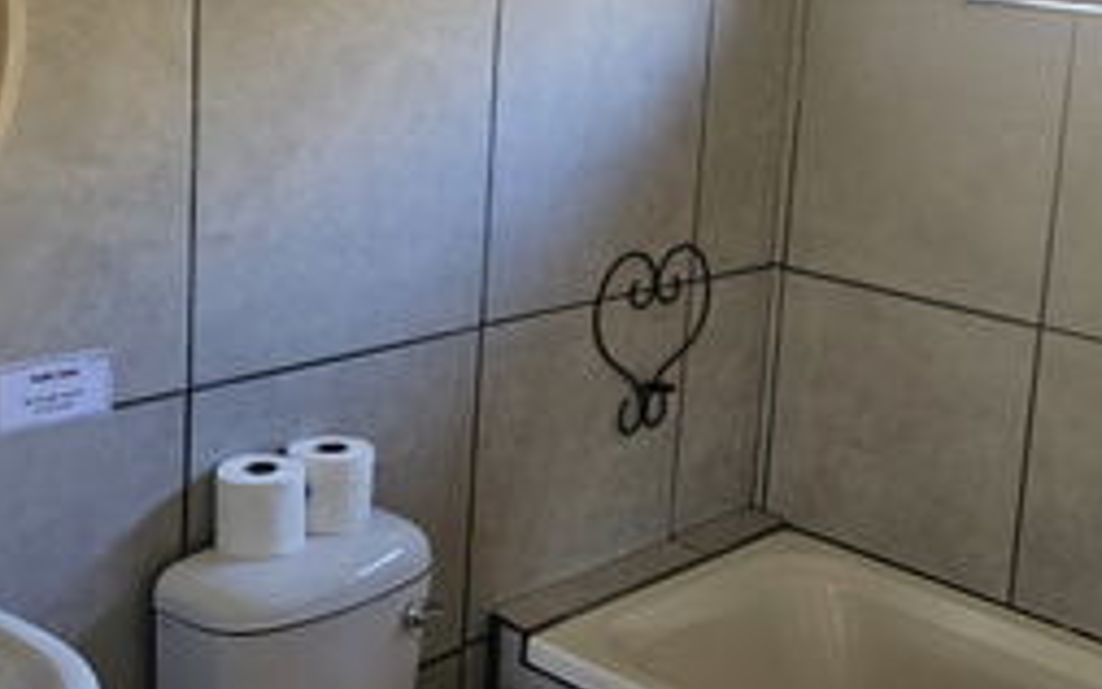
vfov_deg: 23.8
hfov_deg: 37.4
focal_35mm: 54
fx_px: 1621
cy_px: 214
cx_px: 653
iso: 250
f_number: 1.8
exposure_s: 1/100
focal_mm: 5.4
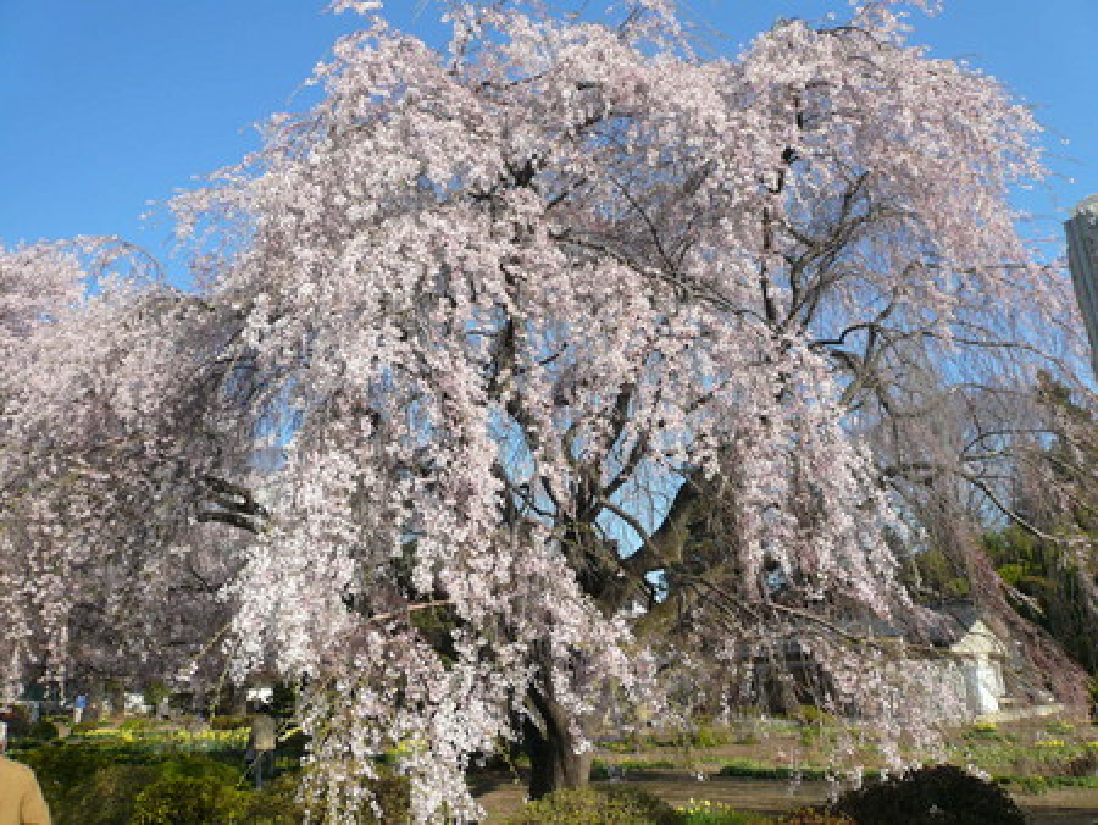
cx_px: 549
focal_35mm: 28
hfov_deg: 63.4
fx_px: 889
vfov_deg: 49.8
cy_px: 412
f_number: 8
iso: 100
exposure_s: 1/160
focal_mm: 4.6
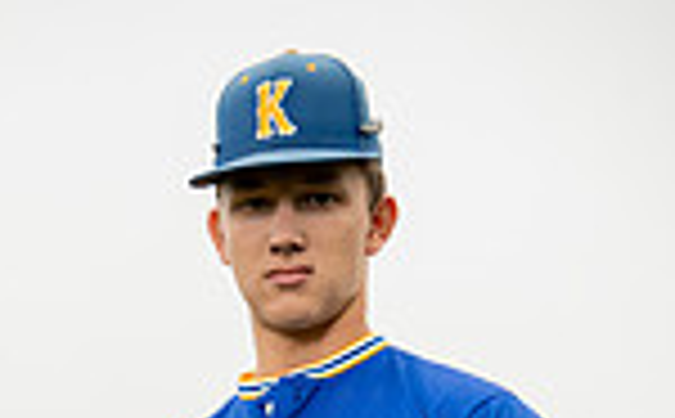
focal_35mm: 92
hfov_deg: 22.4
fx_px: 1689
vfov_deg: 11.9
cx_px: 189
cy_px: 953
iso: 200
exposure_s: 1/250
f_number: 5.6
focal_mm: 30
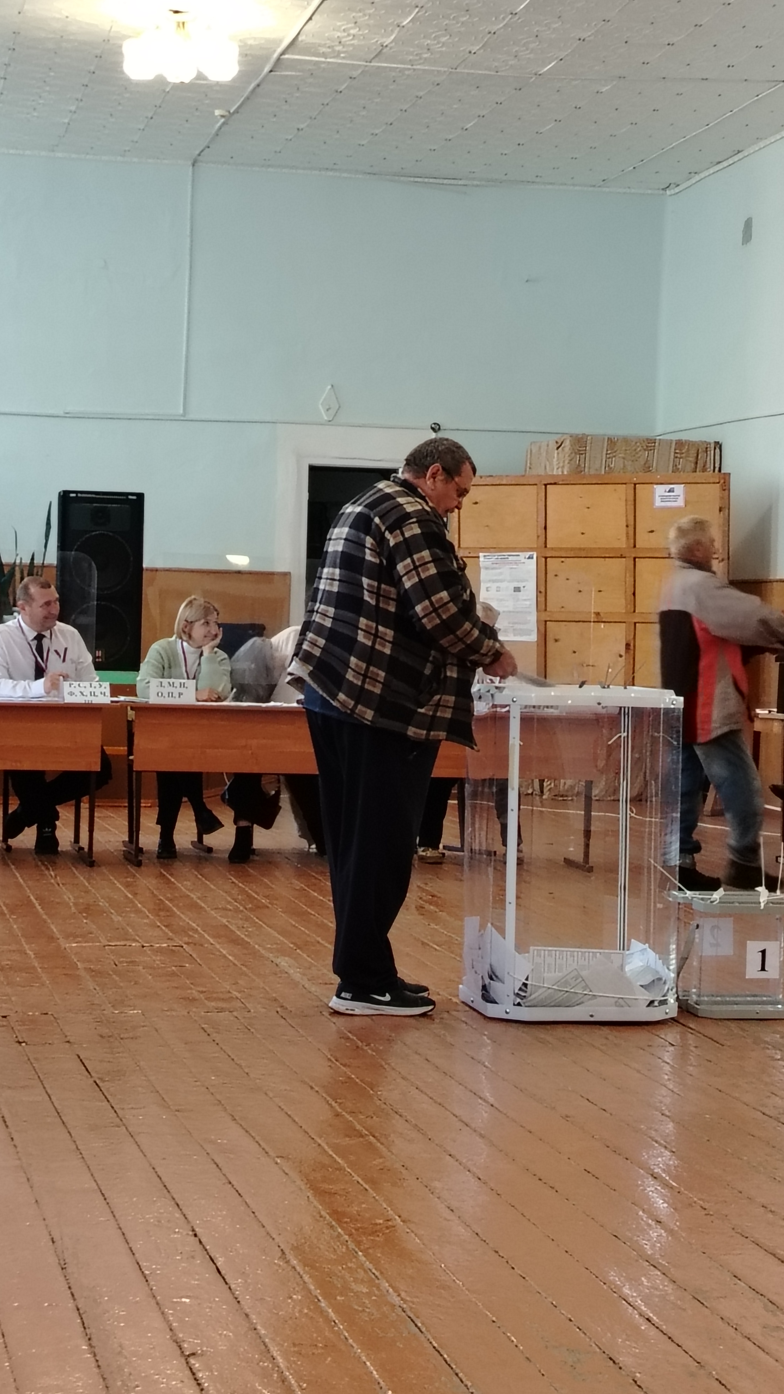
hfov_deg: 16.1
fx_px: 2771
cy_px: 694
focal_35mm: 75
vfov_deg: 28.2
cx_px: 367
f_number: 1.75
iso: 841
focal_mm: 5.25
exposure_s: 1/33.3
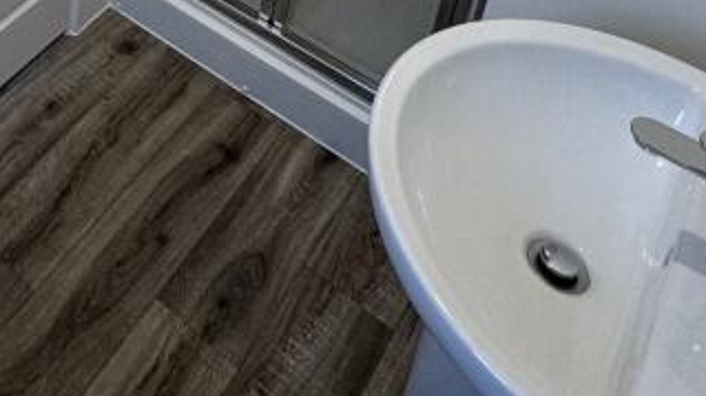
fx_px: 917
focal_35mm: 49
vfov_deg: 18.5
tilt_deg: -23.5
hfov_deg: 36.6
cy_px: -336
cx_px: -40
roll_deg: +0.0
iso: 100
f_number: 2.2
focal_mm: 2.22
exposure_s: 1/100
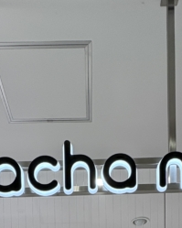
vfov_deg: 22.8
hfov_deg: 28.6
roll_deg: -0.3
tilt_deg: -1.2
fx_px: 357
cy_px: 395
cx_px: 87
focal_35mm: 53
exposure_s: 1/102
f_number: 2.2
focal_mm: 2.22
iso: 64
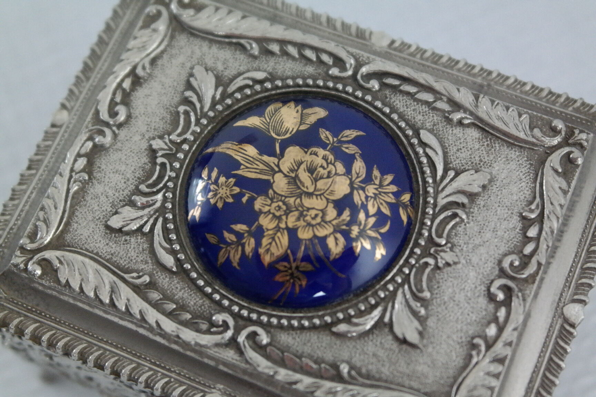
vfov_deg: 17.7
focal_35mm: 77
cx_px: 298
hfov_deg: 26.3
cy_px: 198
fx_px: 1275
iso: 3200
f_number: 5.6
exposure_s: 1/80
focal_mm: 50
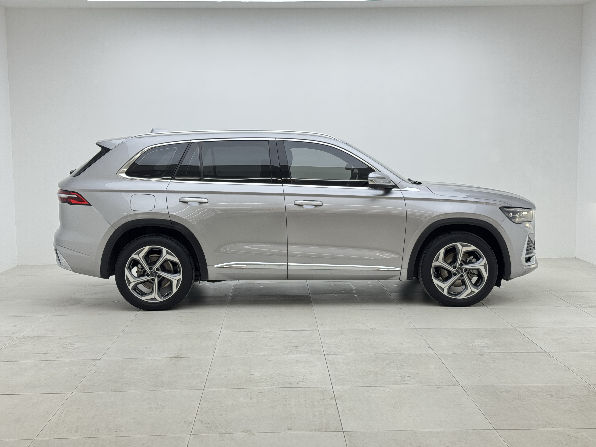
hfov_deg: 39.7
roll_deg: +1.2
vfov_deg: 30.3
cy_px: 224
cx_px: 298
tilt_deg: -5.3
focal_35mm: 48
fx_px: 826
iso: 64
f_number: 1.78
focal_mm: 6.76
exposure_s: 1/252
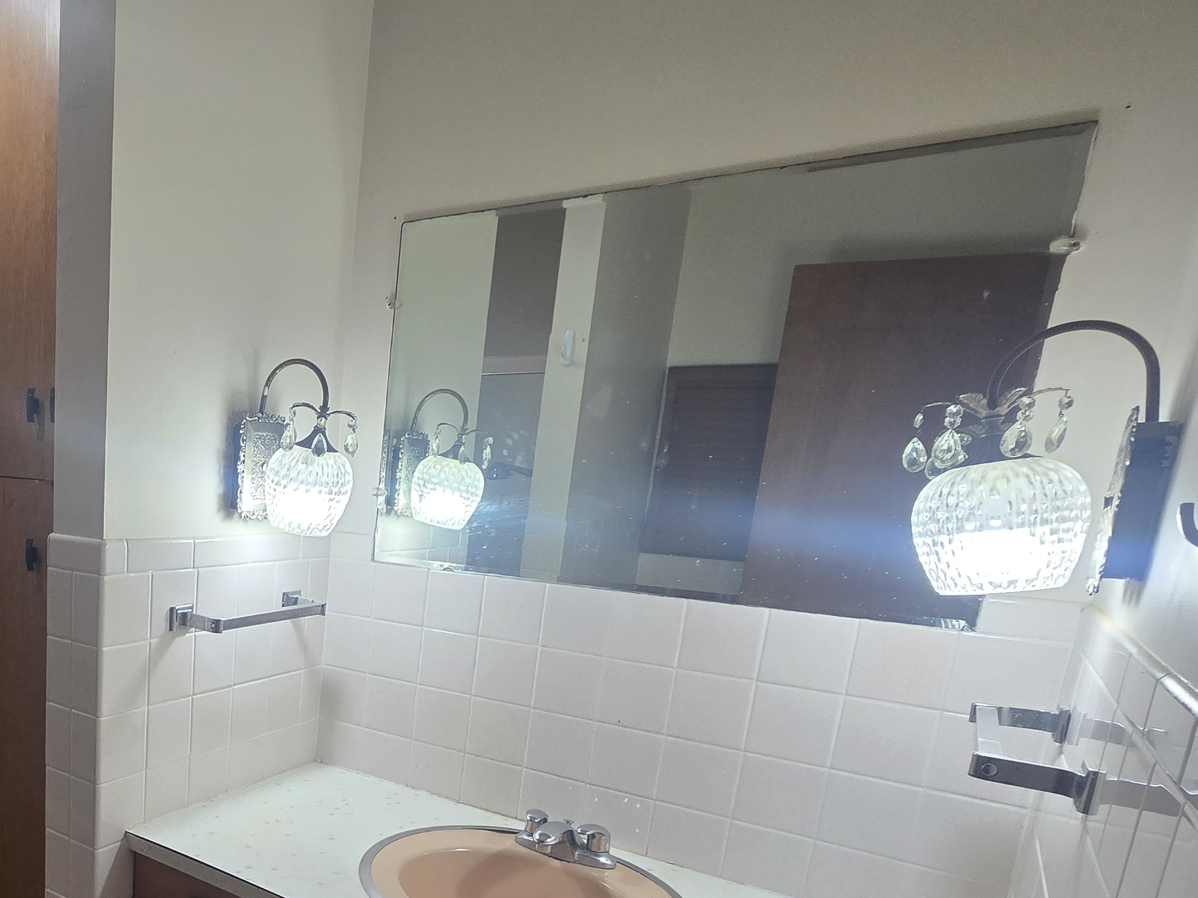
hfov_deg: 63.5
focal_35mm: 24
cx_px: 192
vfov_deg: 54.2
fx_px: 831
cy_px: 673
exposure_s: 1/60
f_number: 2.2
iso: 80
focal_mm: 2.2
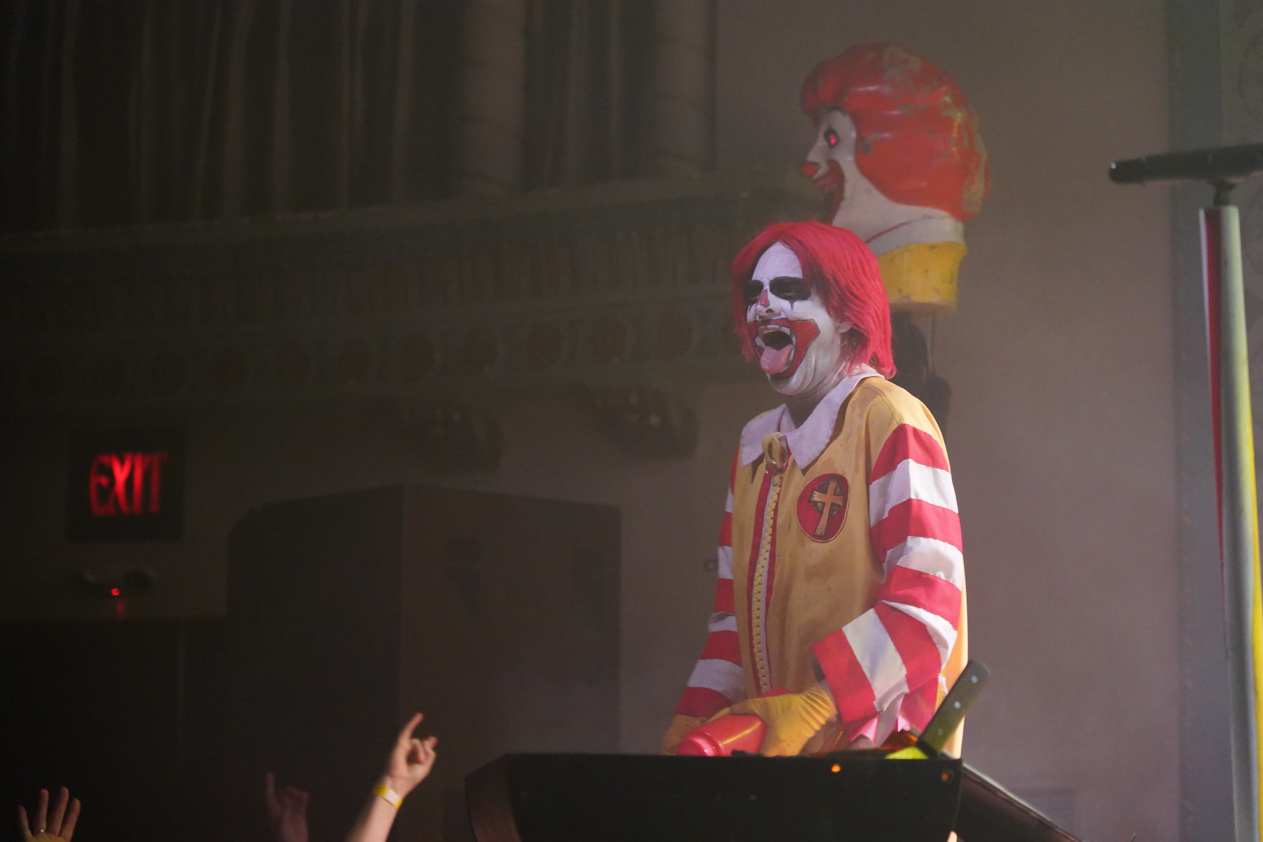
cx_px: 632
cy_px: 421
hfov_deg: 21.9
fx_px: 3262
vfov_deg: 14.7
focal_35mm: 93
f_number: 4
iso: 8000
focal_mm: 93
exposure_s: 1/160
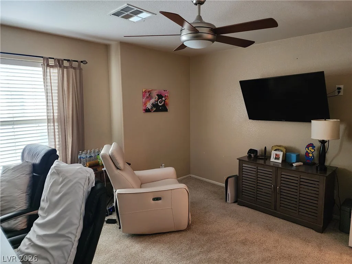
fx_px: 234
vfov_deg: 58.9
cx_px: 176
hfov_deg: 73.9
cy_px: 132
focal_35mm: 23
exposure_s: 1/60
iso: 640
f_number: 1.8
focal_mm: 6.4
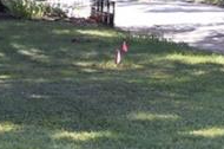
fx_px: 1358
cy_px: -101
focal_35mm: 219
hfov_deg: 9.4
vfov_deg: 6.2
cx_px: 156
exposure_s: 1/200
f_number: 7.1
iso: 400
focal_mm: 27
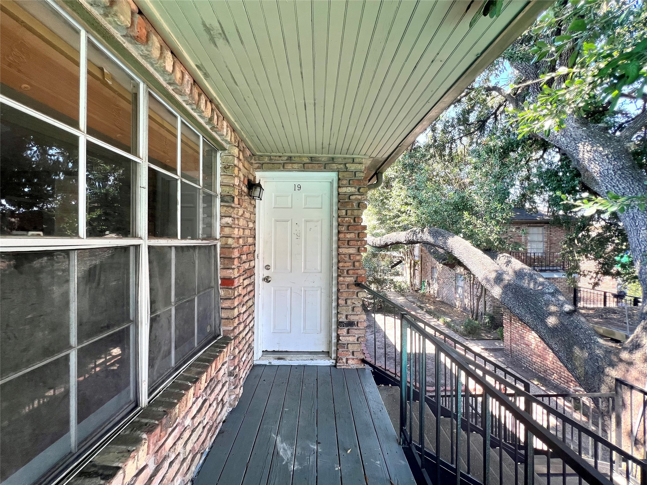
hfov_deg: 106.2
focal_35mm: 13
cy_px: 242
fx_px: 243
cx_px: 324
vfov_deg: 89.9
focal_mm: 1.57
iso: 32
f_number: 1.8
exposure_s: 1/99
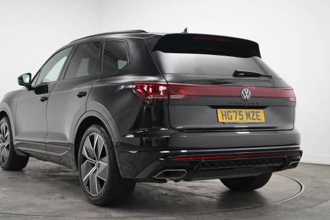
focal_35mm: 55
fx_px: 506
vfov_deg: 24.5
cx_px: 155
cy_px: 98
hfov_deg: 36.1
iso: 1600
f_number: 3.2
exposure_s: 1/160
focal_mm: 47.2
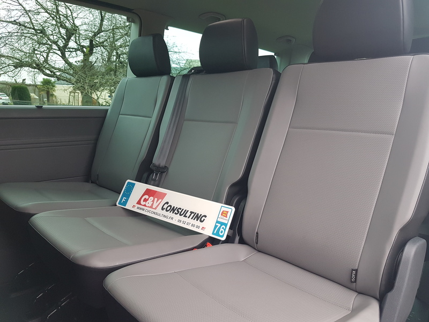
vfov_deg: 53.1
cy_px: 161
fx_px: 322
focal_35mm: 26
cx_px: 214
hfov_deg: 67.3
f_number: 1.7
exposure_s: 1/60
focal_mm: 4.2
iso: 100
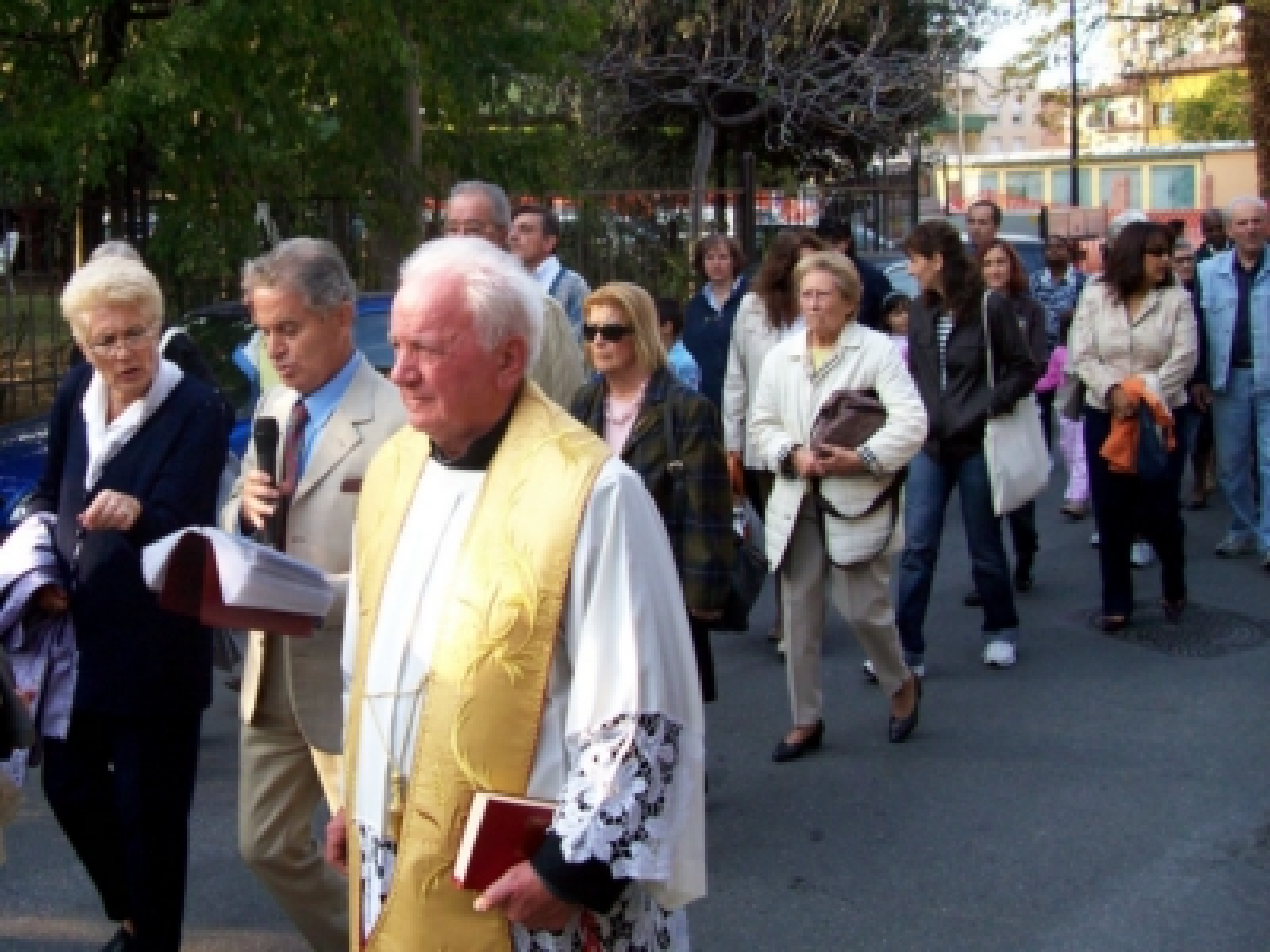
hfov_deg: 54.0
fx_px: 1247
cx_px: 635
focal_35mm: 34
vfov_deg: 41.8
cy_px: 476
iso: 80
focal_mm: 5.6
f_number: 2.7
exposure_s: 1/281
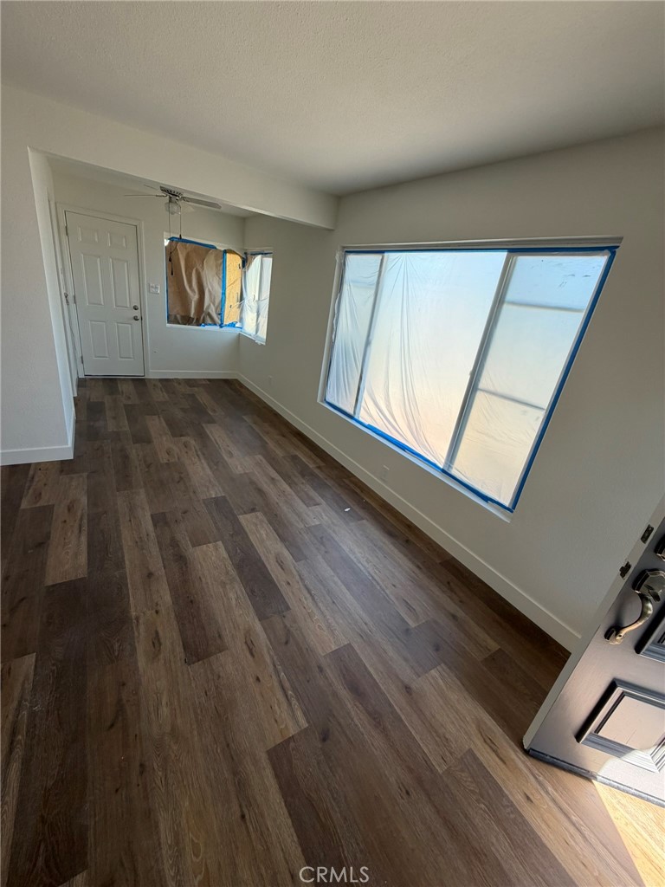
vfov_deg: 102.1
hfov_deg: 85.7
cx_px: 332
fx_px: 359
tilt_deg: -22.5
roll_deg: -10.2
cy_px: 444
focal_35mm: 14
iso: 80
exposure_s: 1/121
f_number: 2.2
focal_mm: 2.22
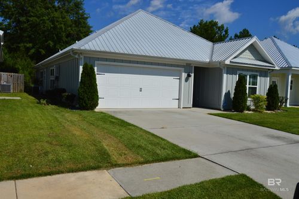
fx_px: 249
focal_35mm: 30
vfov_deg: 43.5
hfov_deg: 62.0
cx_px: 150
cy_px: 100
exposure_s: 1/500
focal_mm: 20
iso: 140
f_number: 11
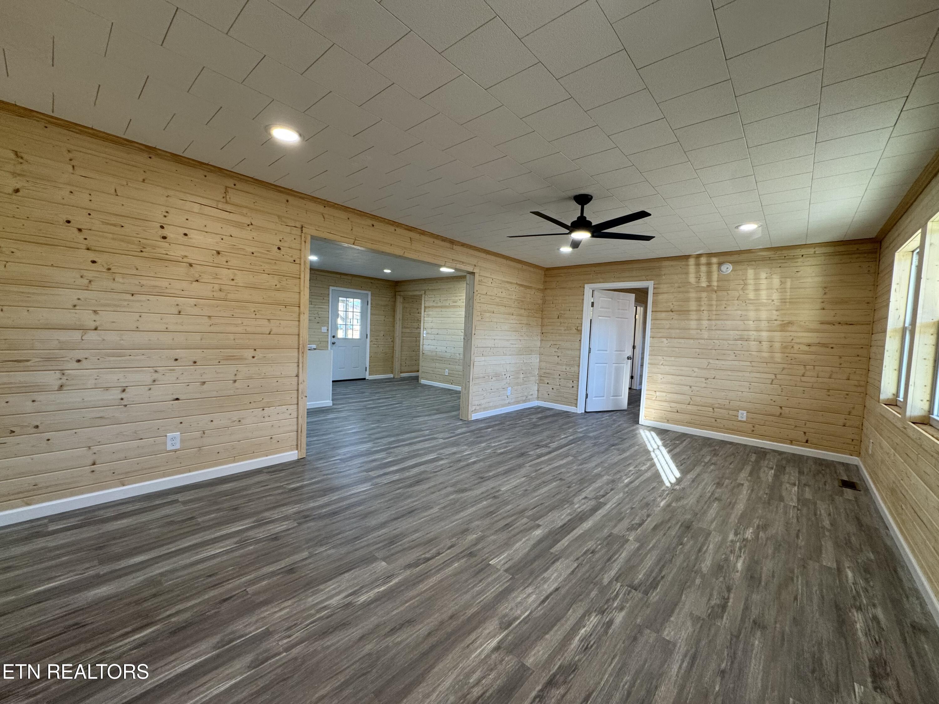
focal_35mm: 14
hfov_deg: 102.1
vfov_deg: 85.7
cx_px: 470
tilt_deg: -4.0
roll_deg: -3.0
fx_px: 380
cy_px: 352
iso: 160
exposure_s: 1/120
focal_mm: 2.22
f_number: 2.2
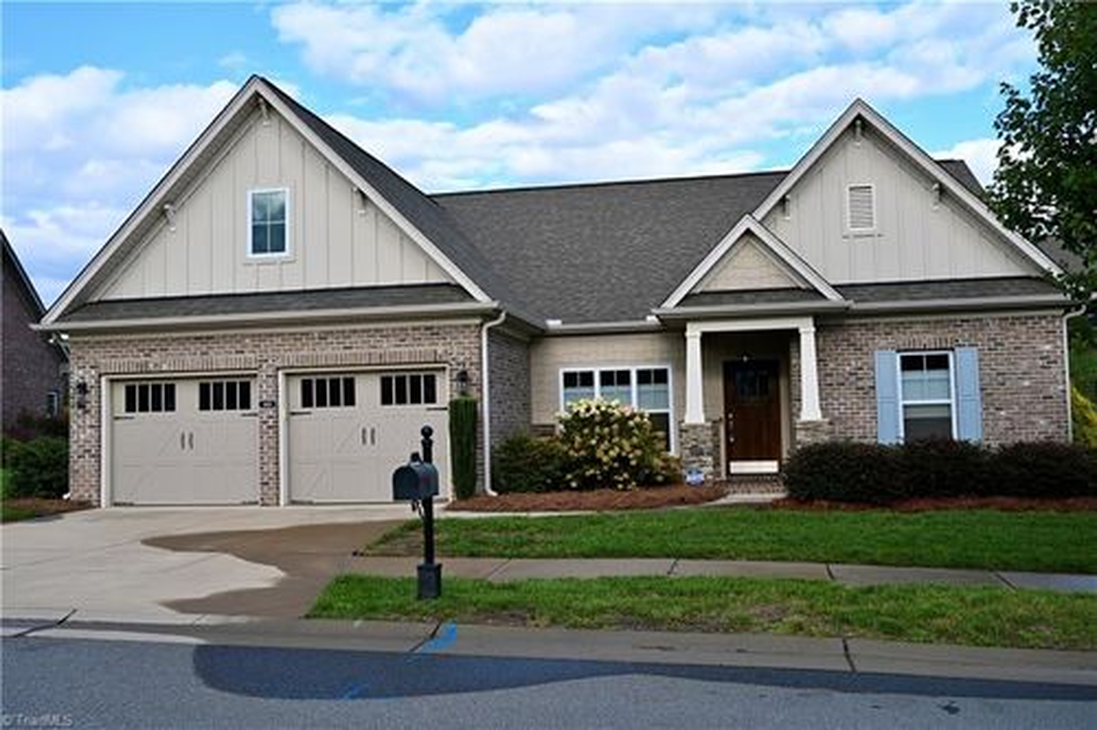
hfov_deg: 54.1
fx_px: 1074
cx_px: 548
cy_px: 365
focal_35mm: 35
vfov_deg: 37.6
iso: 125
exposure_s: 1/250
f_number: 5.6
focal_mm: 23.5
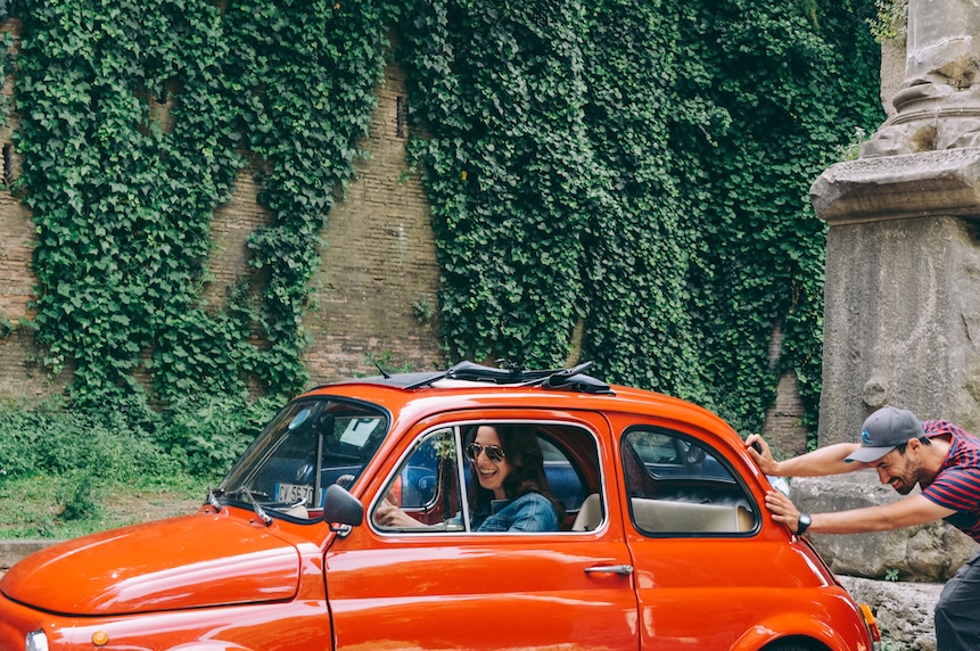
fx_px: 1577
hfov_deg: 34.4
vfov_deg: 23.3
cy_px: 413
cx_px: 590
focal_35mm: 58
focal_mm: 26
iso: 320
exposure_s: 1/125
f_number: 5.6
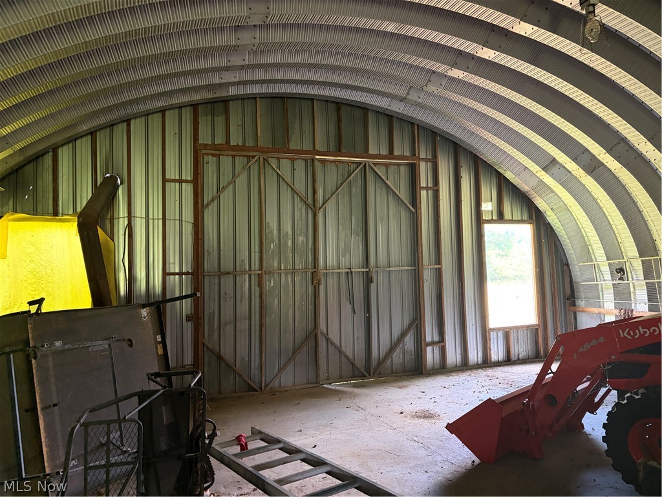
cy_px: 248
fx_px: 497
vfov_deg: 53.1
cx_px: 331
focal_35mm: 26
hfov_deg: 67.3
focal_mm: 5.96
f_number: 1.6
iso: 500
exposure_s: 1/59
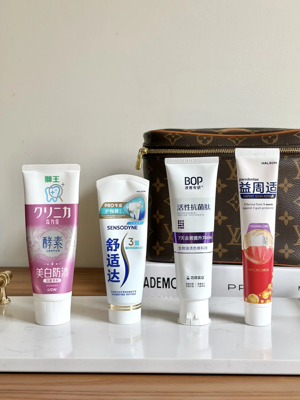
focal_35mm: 52
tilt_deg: -2.4
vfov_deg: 36.8
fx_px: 601
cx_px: 150
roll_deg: +0.2
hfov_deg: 28.0
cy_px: 200
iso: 125
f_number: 1.6
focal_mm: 5.96
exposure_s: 1/60
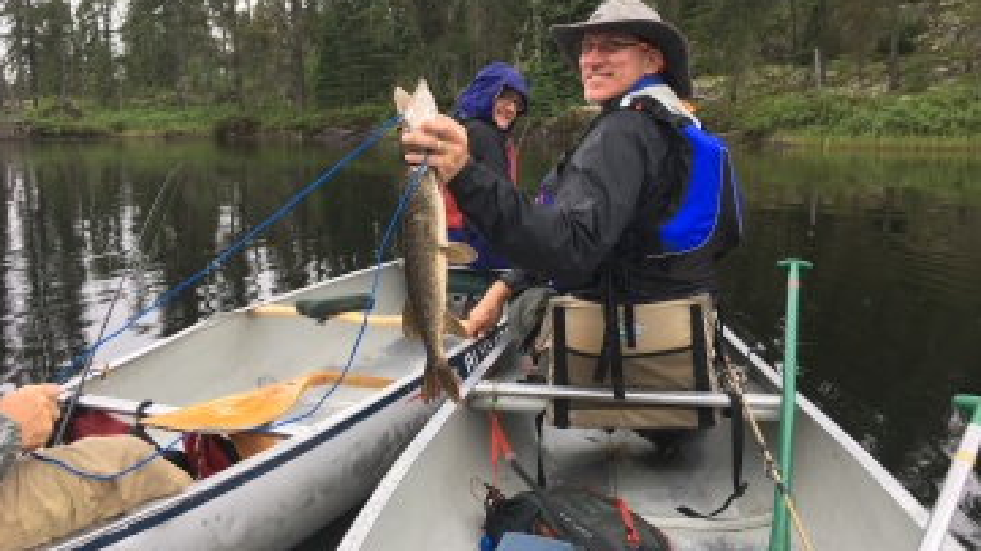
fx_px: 832
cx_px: 489
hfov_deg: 61.0
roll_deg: +1.1
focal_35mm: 32
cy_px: 206
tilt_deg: -5.9
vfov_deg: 36.5
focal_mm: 4.15
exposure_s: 1/60
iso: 32
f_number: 2.2
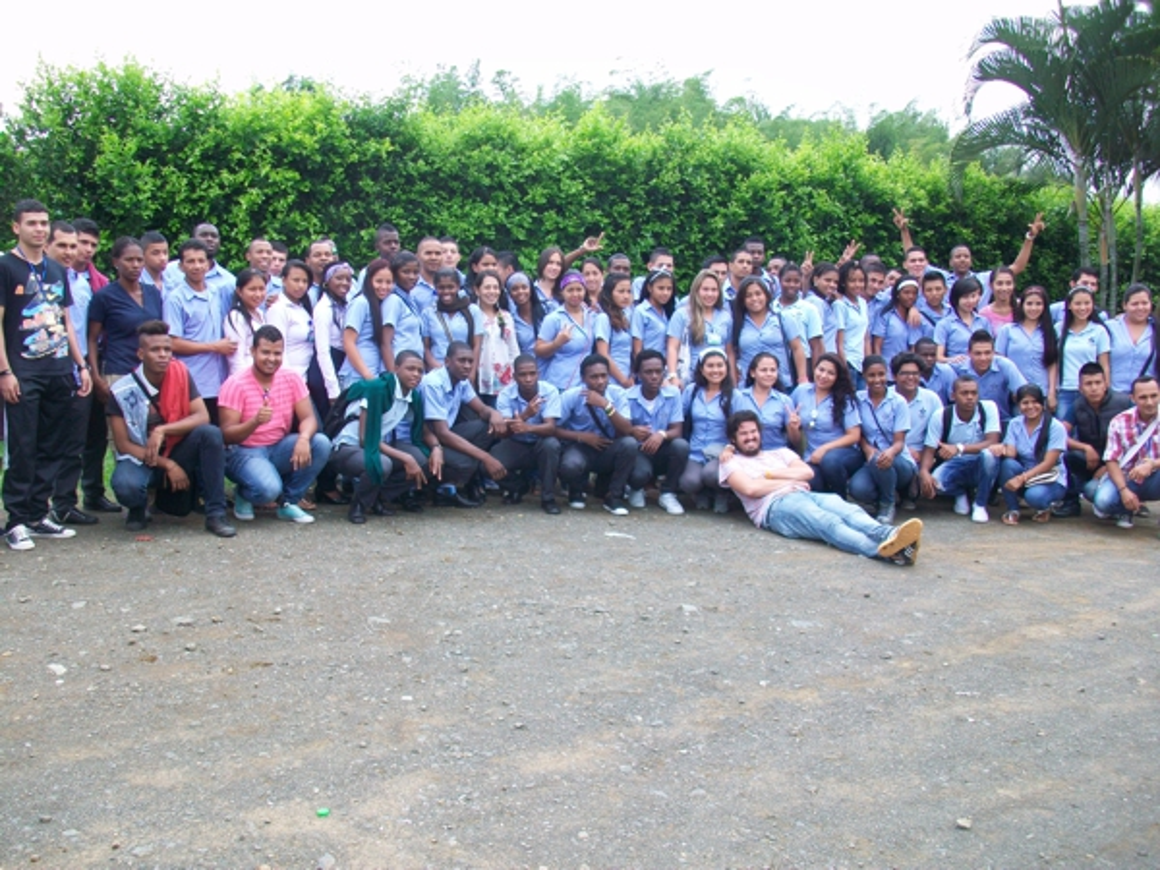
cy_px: 435
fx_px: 1072
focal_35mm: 32
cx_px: 580
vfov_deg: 44.2
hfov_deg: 56.8
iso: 64
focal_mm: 5.7
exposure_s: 1/320
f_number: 2.8
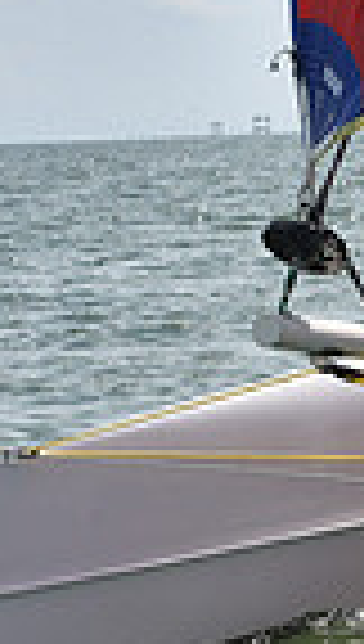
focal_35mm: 297
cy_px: 155
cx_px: 1267
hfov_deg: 3.9
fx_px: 5069
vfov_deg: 7.2
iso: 320
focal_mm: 70
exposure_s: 1/1000
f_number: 10
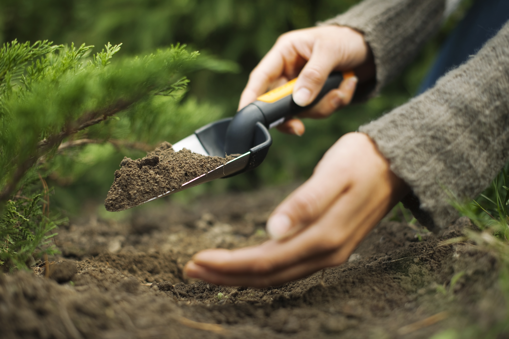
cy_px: 170
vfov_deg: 27.0
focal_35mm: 50
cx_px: 254
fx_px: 707
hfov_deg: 39.6
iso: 100
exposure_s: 1/640
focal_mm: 50
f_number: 2.2
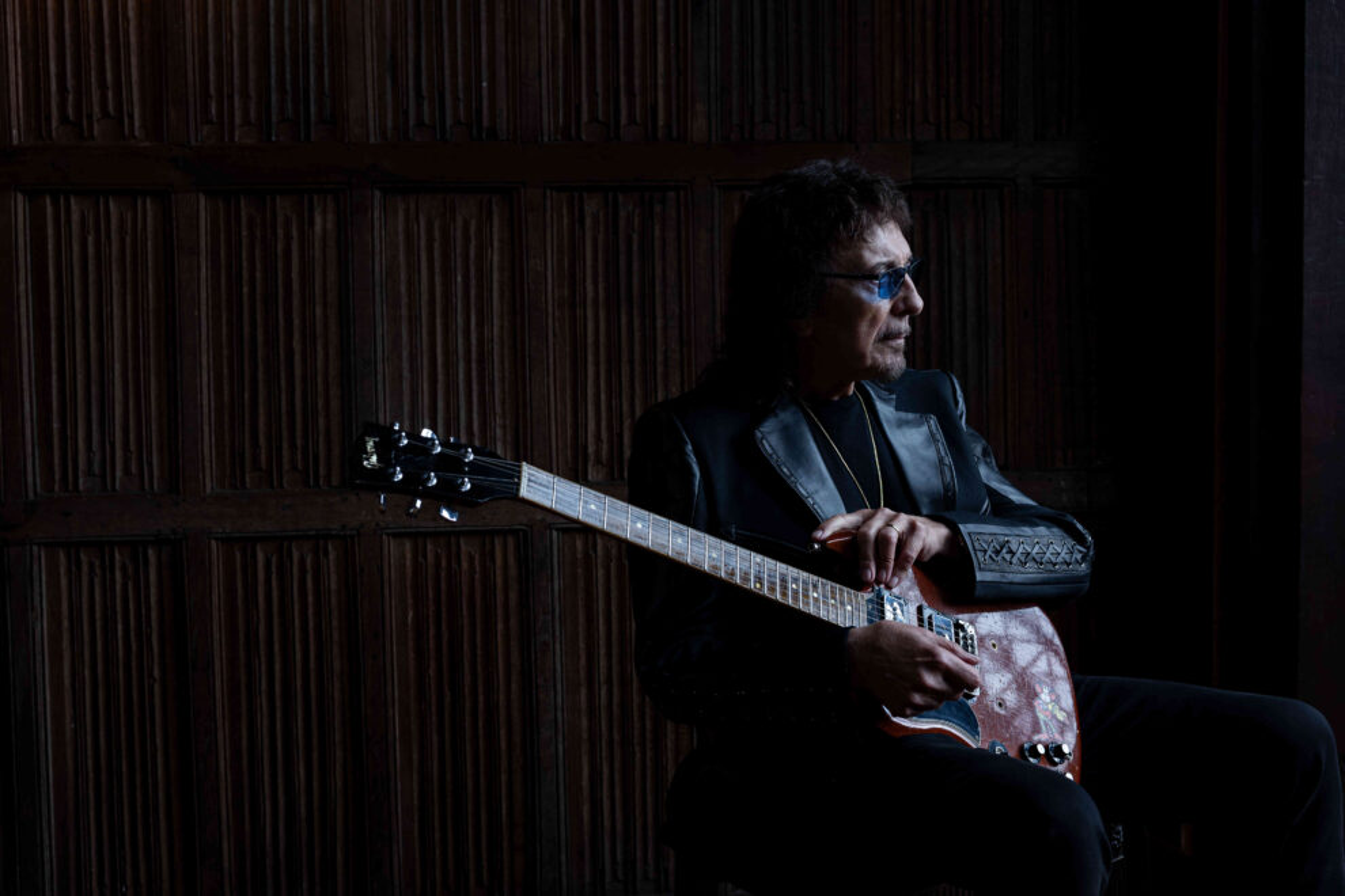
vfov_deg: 31.2
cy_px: 448
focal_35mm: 43
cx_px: 672
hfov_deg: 45.4
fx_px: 1606
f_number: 4.5
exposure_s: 1/60
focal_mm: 43
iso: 200
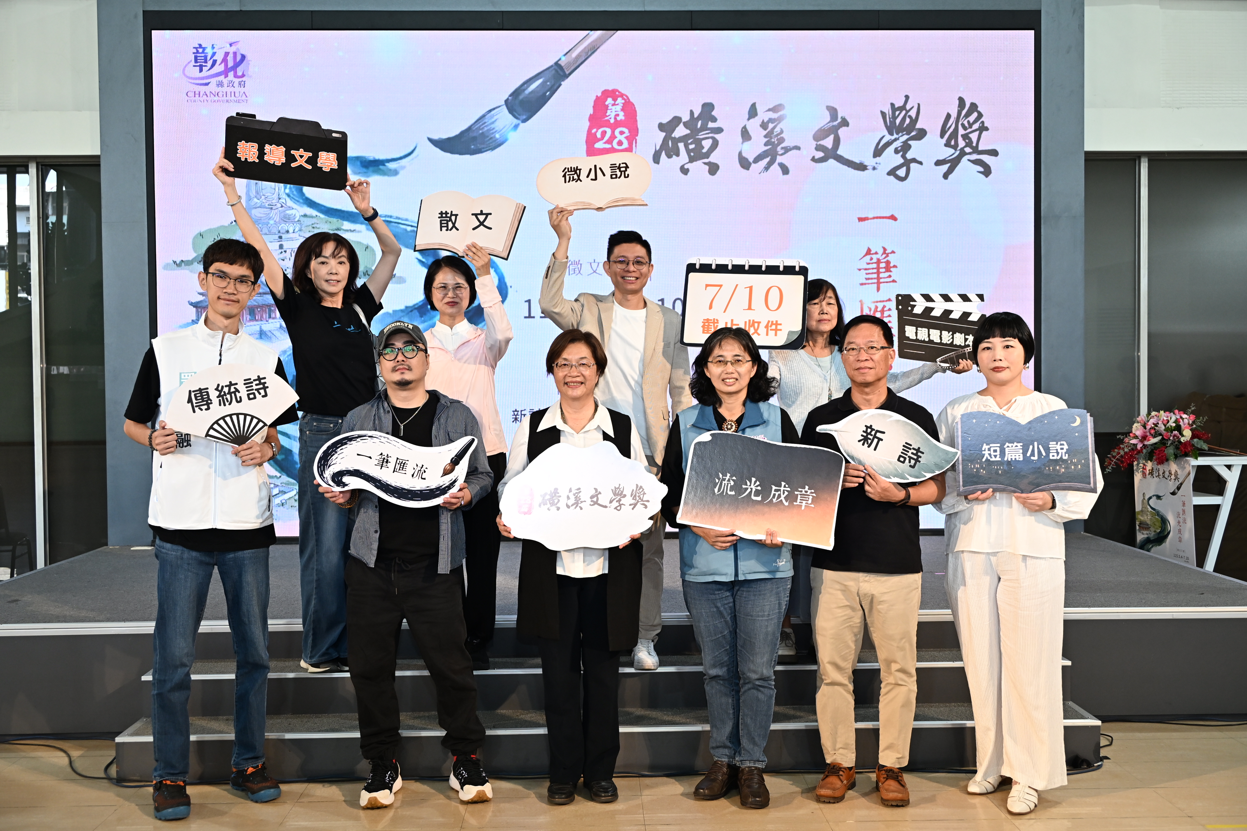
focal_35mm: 36
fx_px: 1247
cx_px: 624
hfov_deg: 53.1
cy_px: 416
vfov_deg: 36.9
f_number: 4.8
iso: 1250
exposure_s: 1/160
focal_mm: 36
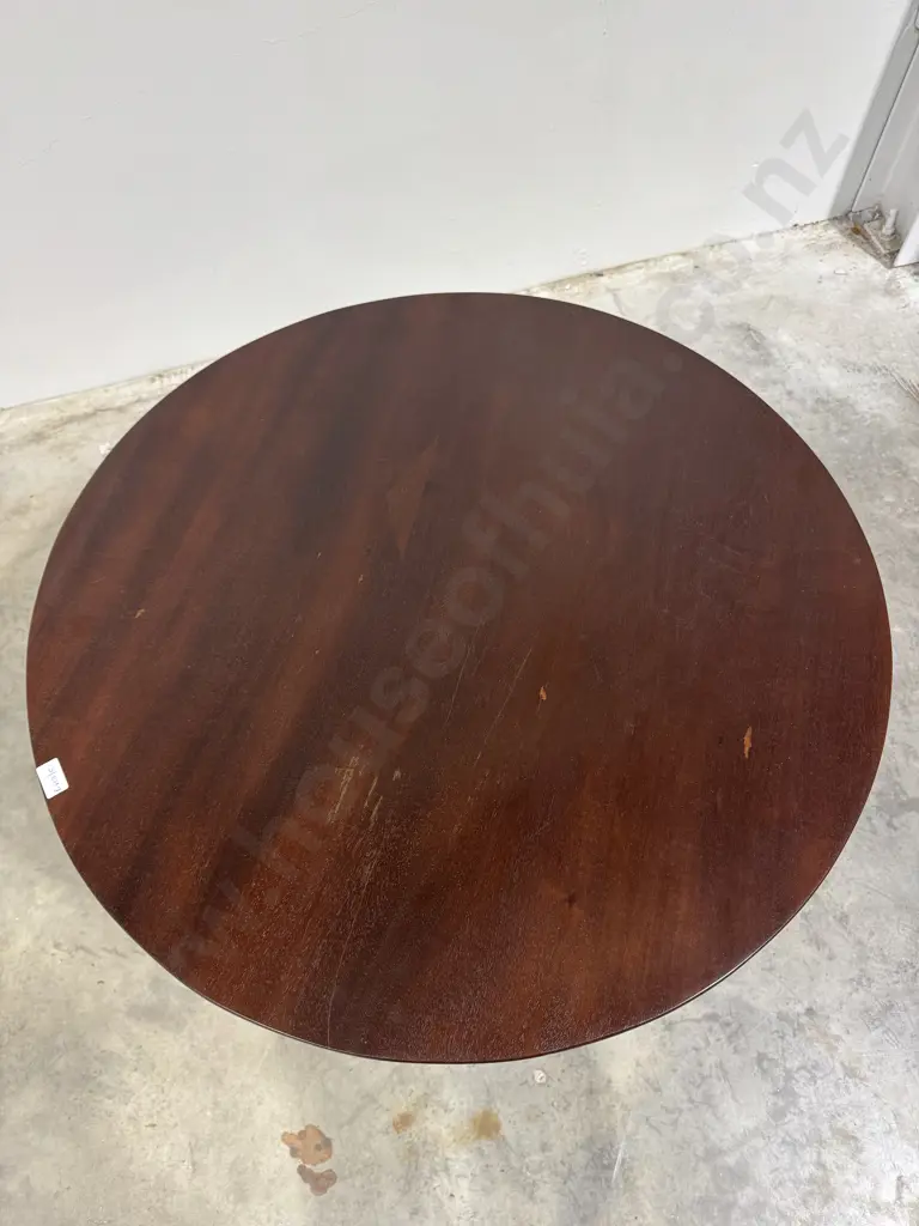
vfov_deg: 71.6
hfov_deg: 56.8
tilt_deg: -61.6
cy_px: 613
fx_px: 850
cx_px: 460
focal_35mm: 24
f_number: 1.78
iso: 200
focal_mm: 6.76
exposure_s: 1/111
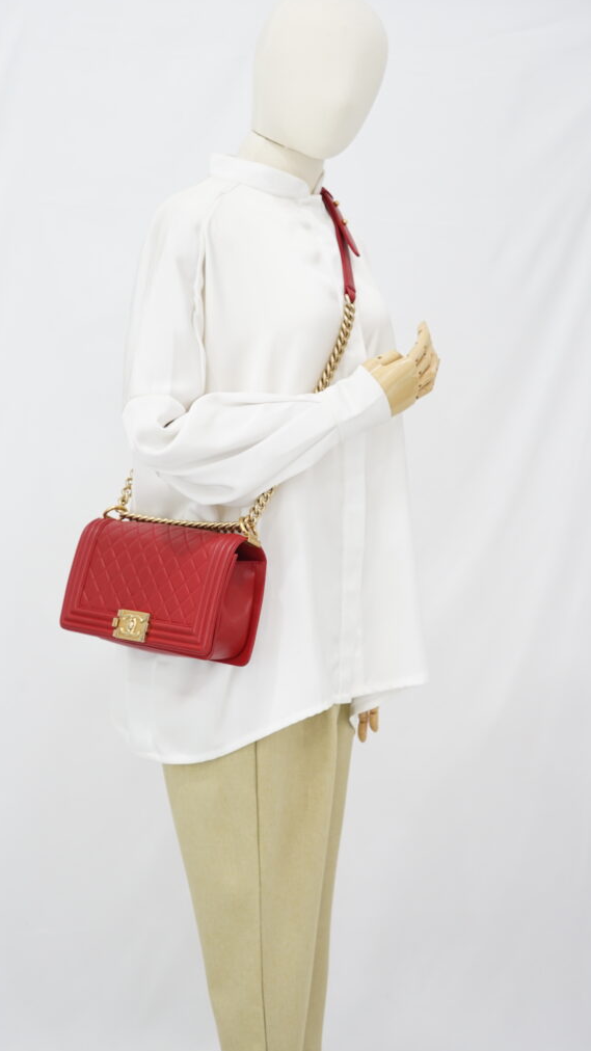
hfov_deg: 22.6
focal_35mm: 53
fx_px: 1477
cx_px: 245
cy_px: 527
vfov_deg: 39.2
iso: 640
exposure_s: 1/8
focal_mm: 50
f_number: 6.3
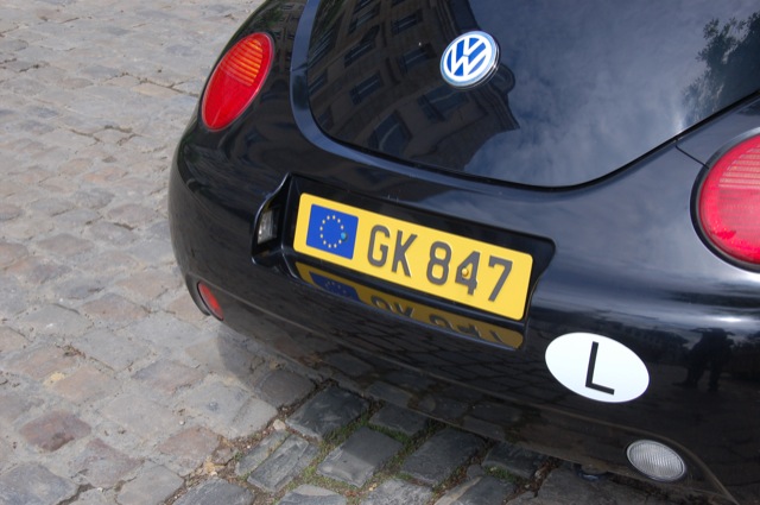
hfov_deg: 35.1
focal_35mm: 57
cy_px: 252
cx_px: 380
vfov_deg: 23.7
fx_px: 1202
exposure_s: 1/250
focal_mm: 38
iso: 200
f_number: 8
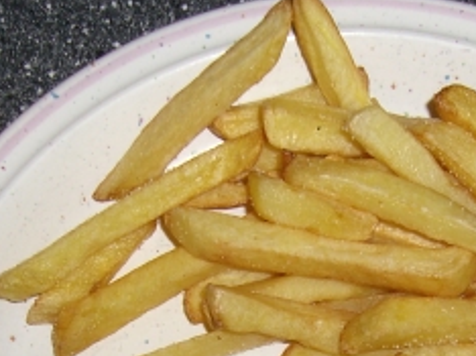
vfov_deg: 13.7
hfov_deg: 18.8
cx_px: 332
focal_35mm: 104
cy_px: 443
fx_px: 1429
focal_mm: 6.2
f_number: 2.7
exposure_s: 1/60
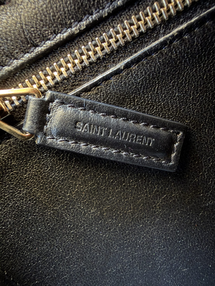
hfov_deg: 56.8
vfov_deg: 71.6
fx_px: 199
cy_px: 143
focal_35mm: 24
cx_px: 108
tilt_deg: -77.7
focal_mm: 2.22
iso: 400
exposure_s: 1/8
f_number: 2.2
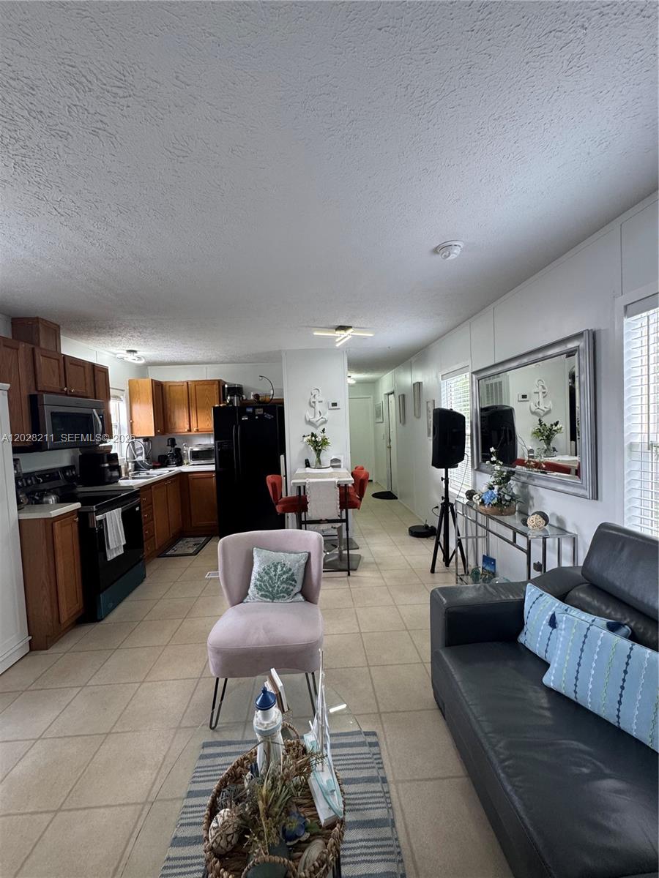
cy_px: 439
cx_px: 330
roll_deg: +2.6
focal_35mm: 14
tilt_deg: -1.8
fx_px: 355
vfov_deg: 102.1
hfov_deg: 85.7
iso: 250
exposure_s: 1/99
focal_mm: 2.22
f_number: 2.2
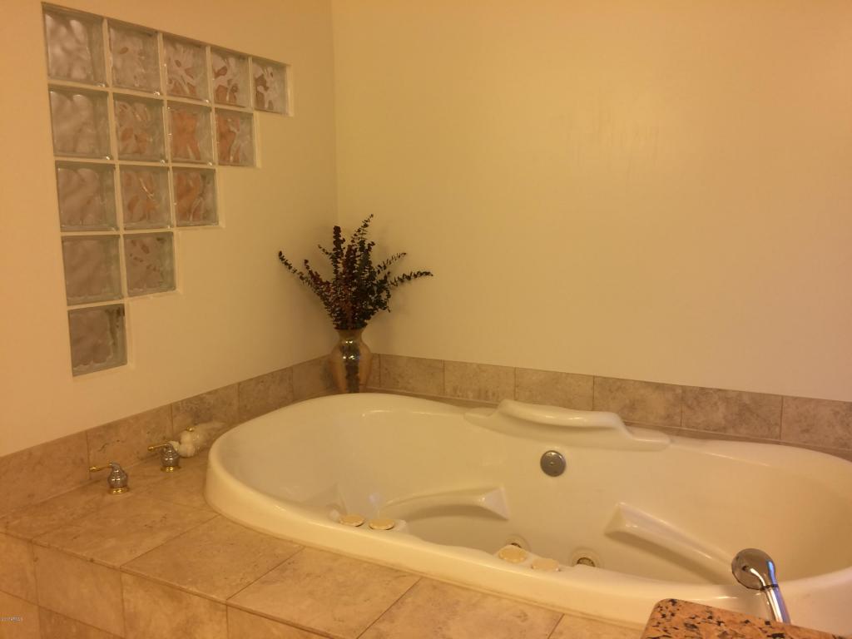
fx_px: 714
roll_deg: +2.4
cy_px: 320
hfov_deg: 61.7
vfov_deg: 48.2
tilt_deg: -11.5
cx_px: 426
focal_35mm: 29
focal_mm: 4.15
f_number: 2.2
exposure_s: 1/30
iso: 50
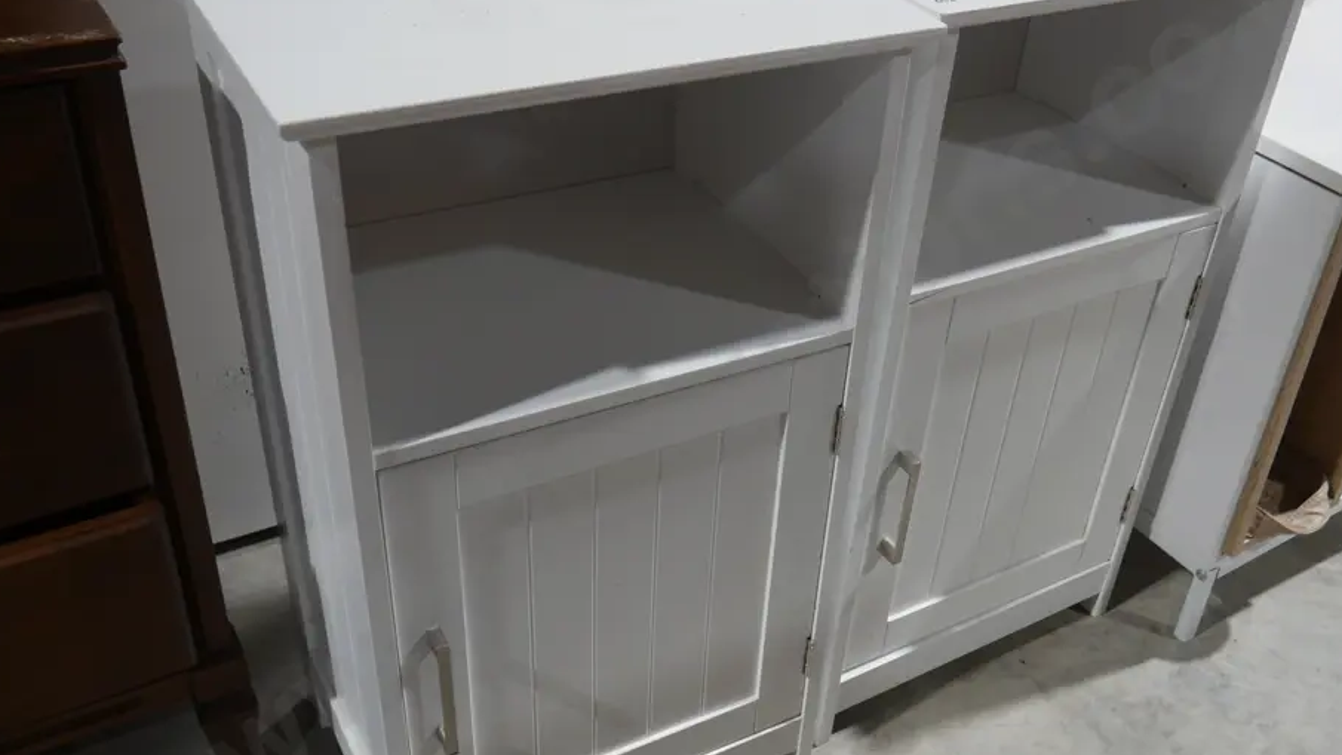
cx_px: 746
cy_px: 385
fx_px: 1317
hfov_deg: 53.9
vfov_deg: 32.0
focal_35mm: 37
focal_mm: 15
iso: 320
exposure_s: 1/60
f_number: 4
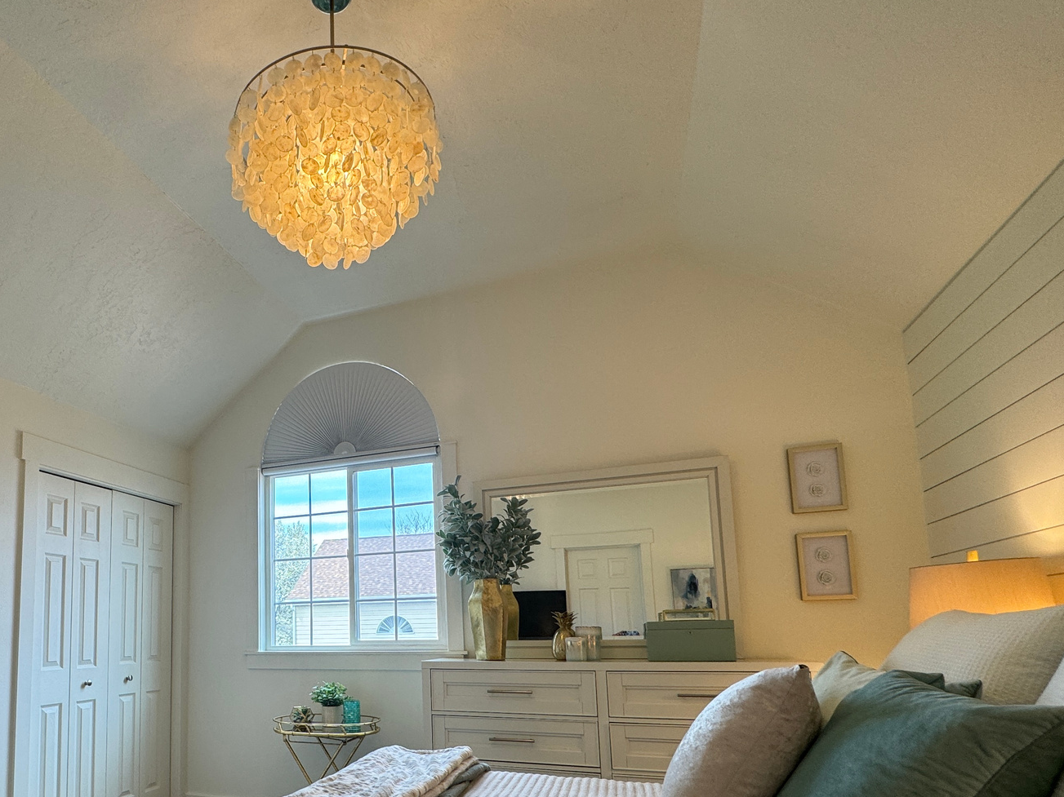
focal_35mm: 22
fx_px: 676
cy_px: 562
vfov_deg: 58.9
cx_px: 323
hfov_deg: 73.1
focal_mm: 2.22
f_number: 2.2
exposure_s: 1/120
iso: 80
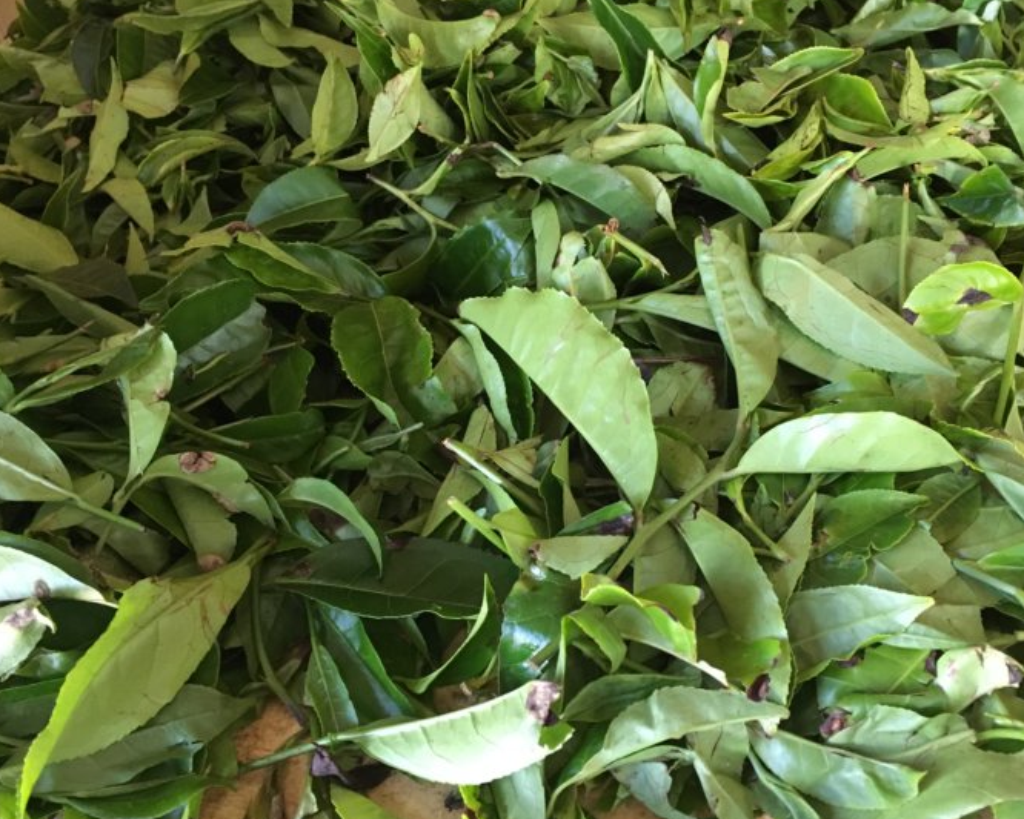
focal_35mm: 34
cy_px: 393
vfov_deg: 43.4
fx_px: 1031
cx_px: 581
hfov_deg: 52.7
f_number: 2.2
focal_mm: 4.15
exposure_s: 1/25
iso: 200
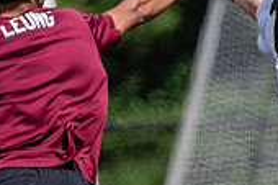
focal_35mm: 2378
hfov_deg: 0.9
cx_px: 268
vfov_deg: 0.6
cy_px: 145
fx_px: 18345
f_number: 4
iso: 220
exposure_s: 1/2000
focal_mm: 310
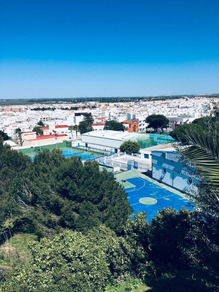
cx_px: 110
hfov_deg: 48.2
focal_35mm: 29
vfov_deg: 61.7
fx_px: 245
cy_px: 146
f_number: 2.2
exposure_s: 1/2747
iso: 25
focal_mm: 4.15
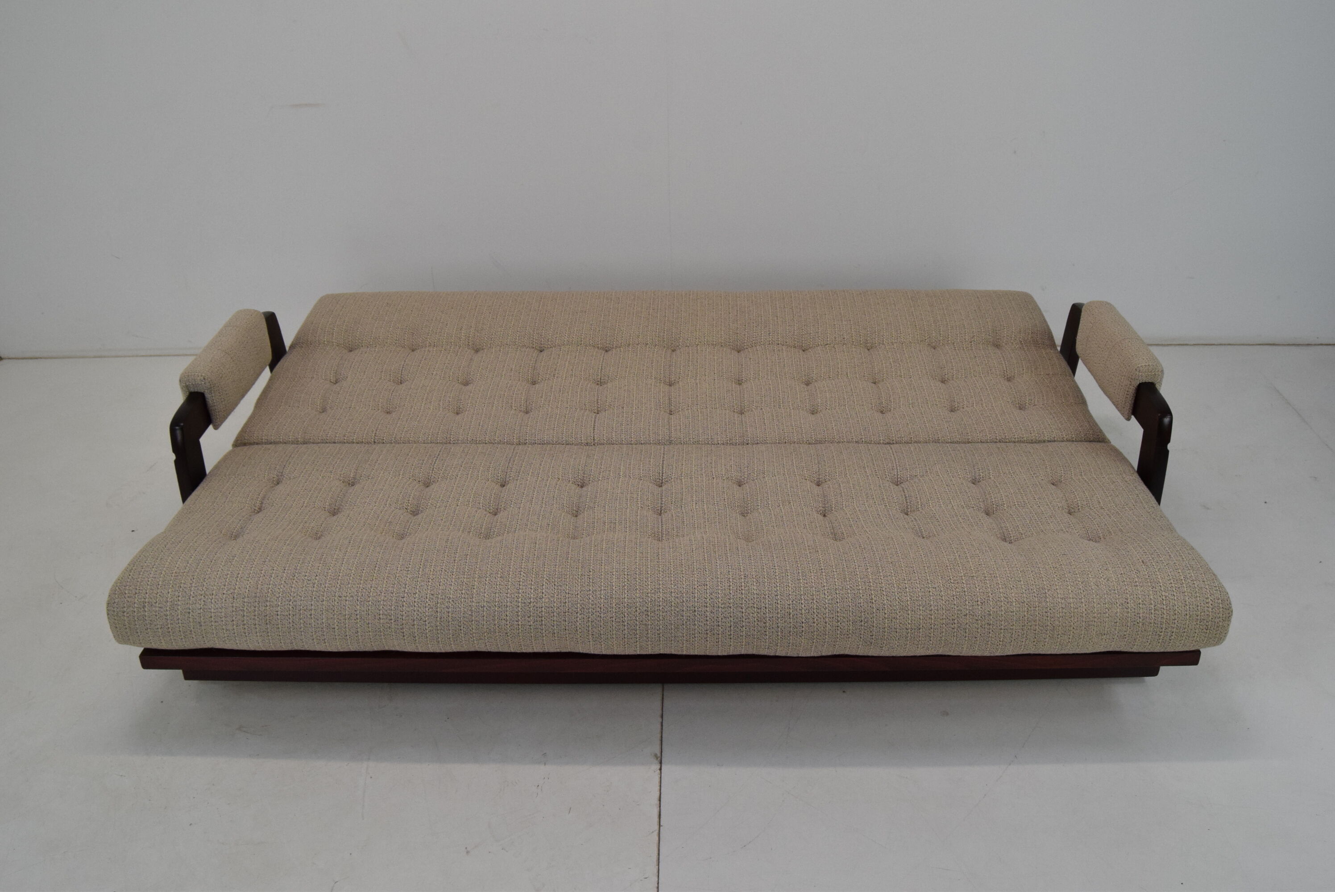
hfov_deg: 61.9
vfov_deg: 43.7
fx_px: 1113
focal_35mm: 30
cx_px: 668
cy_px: 446
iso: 1600
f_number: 8
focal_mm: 20
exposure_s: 1/250
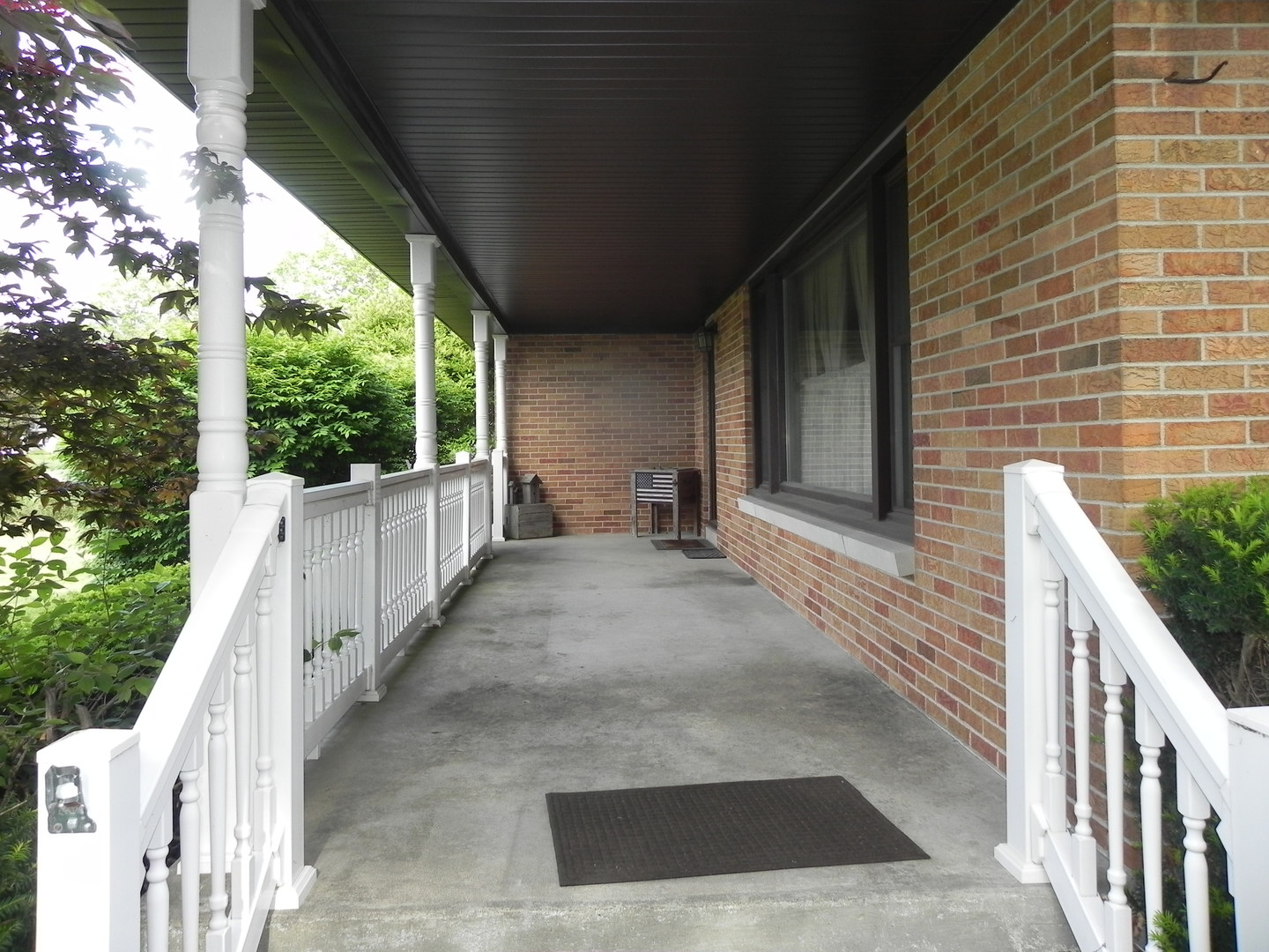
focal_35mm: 26
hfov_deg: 67.3
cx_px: 634
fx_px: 953
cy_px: 476
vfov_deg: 53.1
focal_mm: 4.6
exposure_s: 1/99.1
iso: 160
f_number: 4
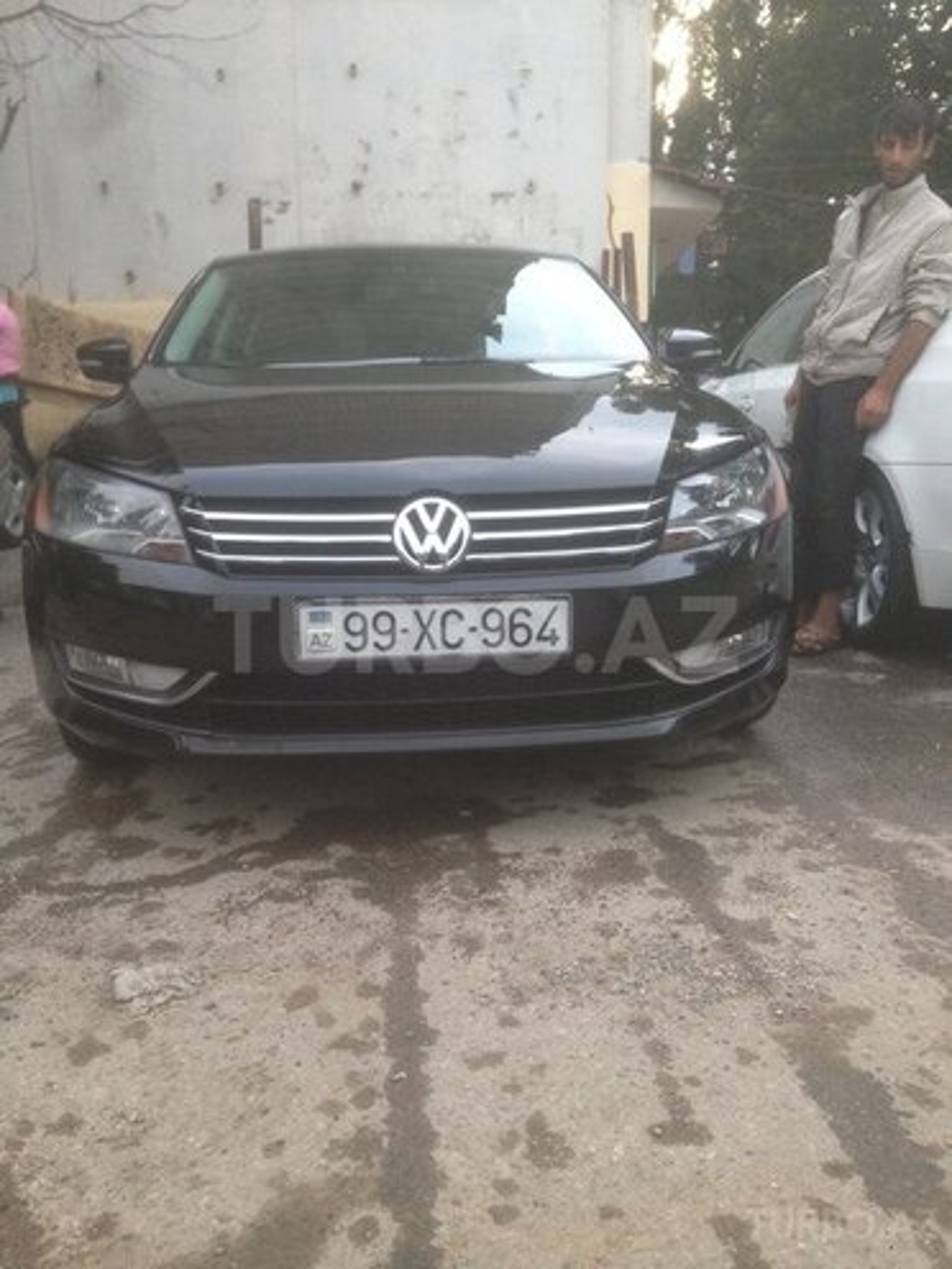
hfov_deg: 42.9
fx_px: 1210
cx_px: 476
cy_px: 634
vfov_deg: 55.4
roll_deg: -1.3
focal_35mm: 33
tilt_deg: -11.1
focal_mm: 4.12
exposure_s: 1/20
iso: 100
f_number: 2.4
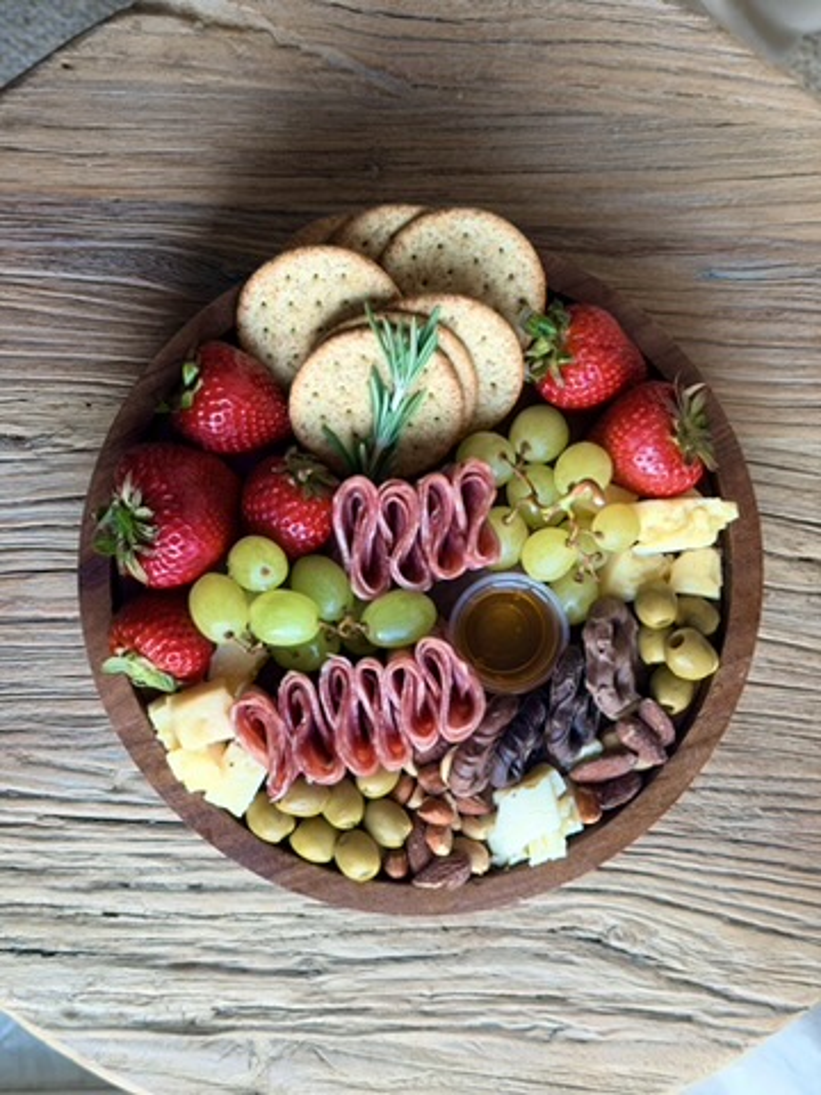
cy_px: 548
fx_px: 1518
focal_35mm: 48
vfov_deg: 39.7
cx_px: 410
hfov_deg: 30.3
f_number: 1.78
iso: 100
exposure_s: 1/71
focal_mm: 6.76
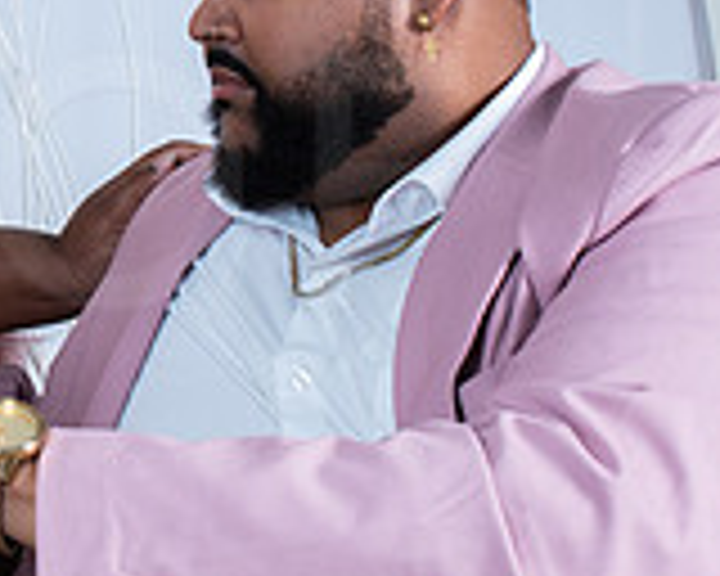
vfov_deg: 12.9
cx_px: -176
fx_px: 2536
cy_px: 182
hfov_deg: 15.5
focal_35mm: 119
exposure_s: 1/200
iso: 100
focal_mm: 35
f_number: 5.6
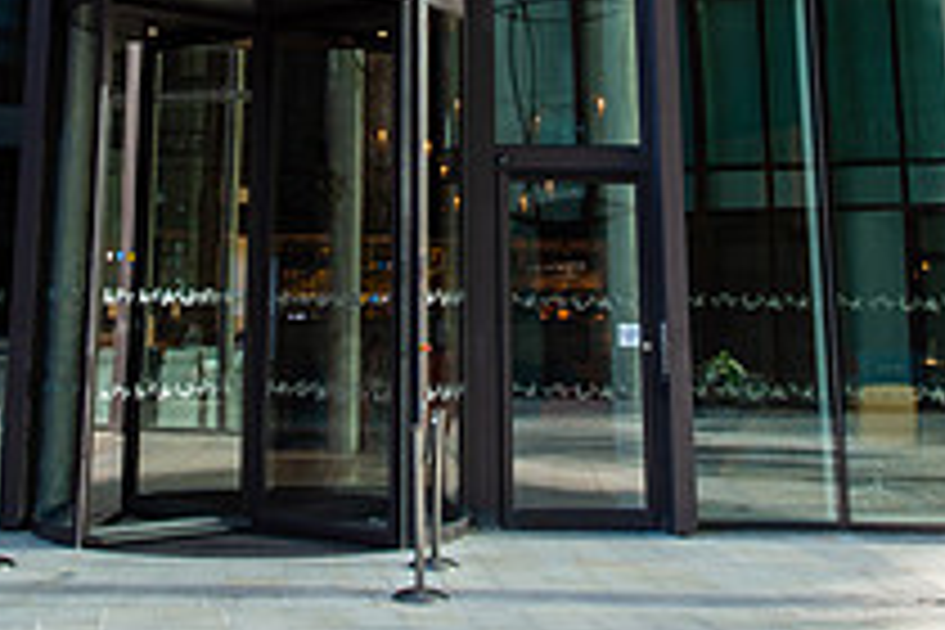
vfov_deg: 18.7
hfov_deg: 29.6
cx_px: 369
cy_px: -180
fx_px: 1785
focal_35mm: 68
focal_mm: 24
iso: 200
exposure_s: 1/60
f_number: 10
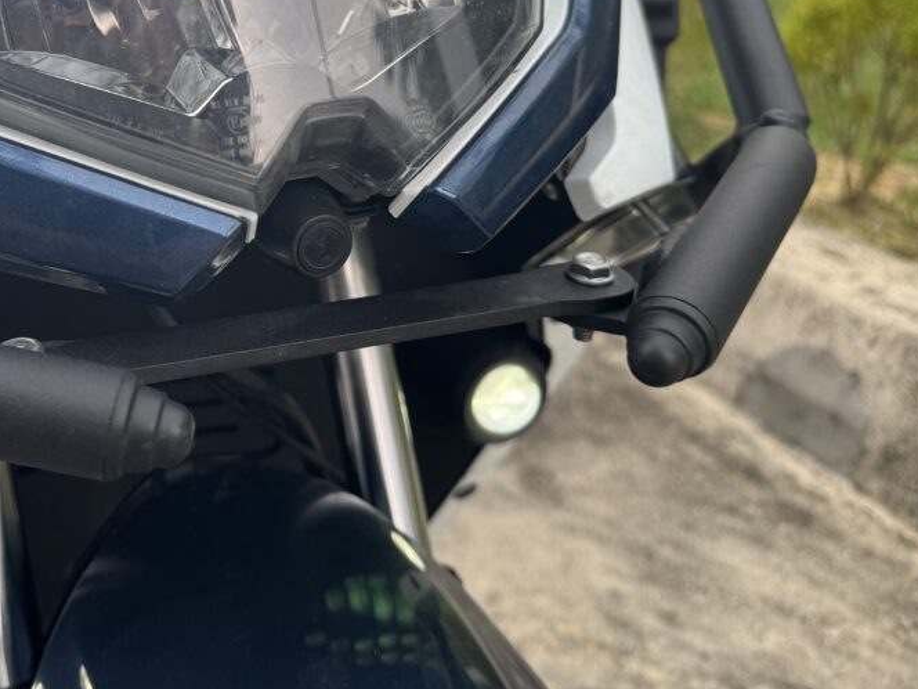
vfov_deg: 37.6
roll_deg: +2.0
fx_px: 981
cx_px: 263
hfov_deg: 48.7
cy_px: 160
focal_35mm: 37
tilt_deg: -16.4
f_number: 1.78
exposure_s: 1/792
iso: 80
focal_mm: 6.76
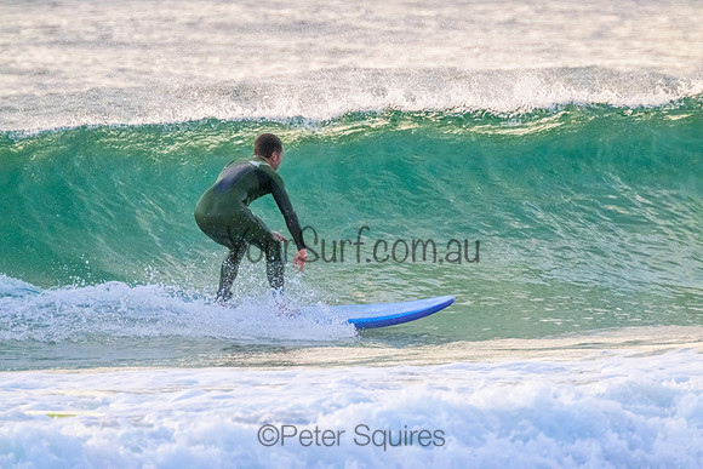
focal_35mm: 800
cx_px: 352
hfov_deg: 2.6
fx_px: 15625
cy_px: 234
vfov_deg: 1.7
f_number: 11
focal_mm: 800
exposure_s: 1/1250
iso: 9000
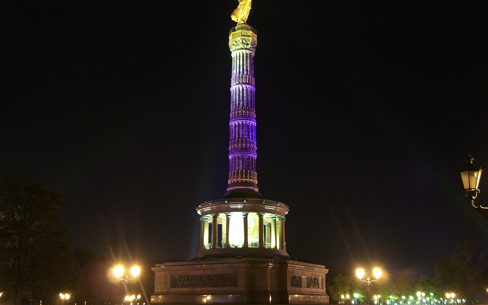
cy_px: 138
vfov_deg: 31.2
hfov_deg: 48.2
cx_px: 248
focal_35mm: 41
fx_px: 545
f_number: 2.8
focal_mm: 7.9
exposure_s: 4
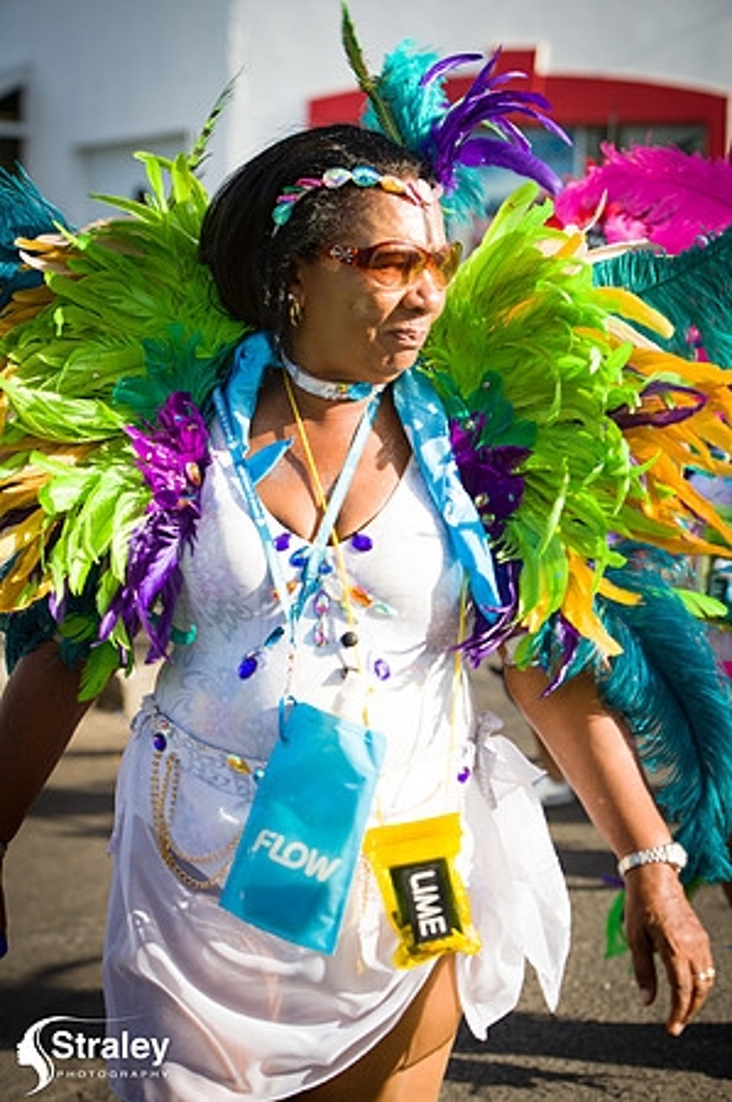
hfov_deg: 15.2
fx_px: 2751
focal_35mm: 90
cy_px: 551
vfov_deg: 22.6
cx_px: 366
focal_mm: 90
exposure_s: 1/200
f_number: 5.6
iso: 100
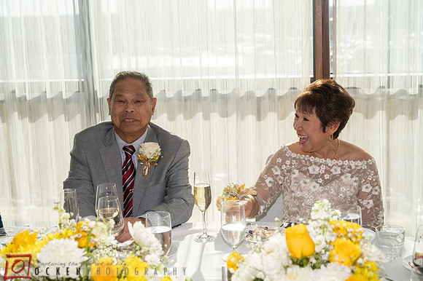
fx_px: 658
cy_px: 140
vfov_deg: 24.2
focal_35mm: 56
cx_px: 212
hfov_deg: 35.7
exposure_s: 1/1600
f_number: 5.6
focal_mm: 56
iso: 1000
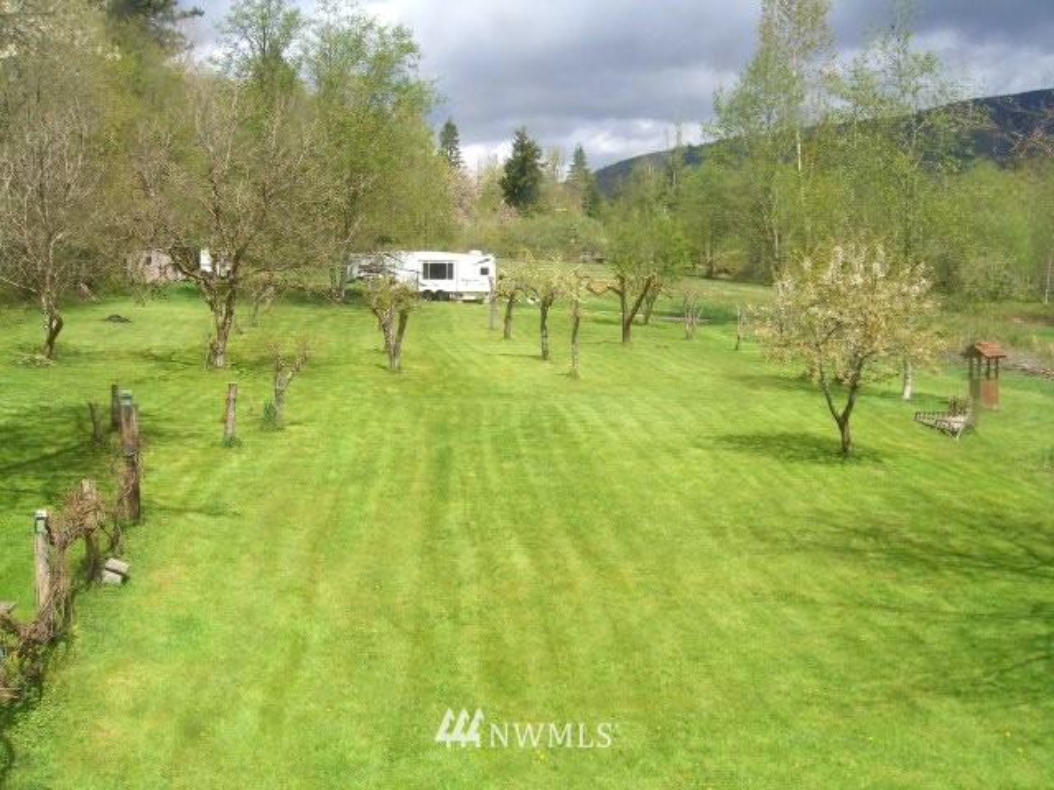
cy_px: 395
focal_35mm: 38
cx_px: 527
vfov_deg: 37.7
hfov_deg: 49.0
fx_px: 1157
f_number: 4
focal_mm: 7.9
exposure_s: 1/400
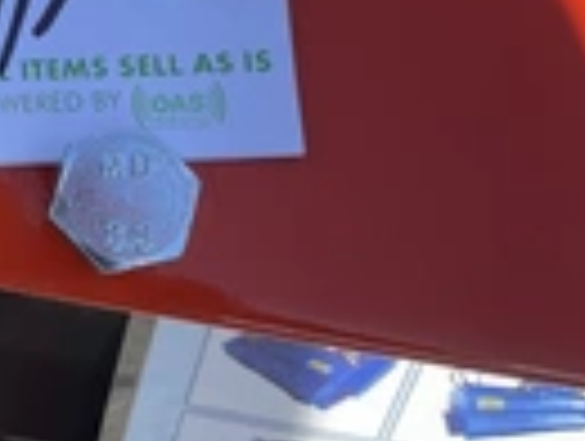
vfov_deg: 16.4
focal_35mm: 89
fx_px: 1507
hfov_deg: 19.9
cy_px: 36
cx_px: -212
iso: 25
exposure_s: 1/606
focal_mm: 3
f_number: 1.8
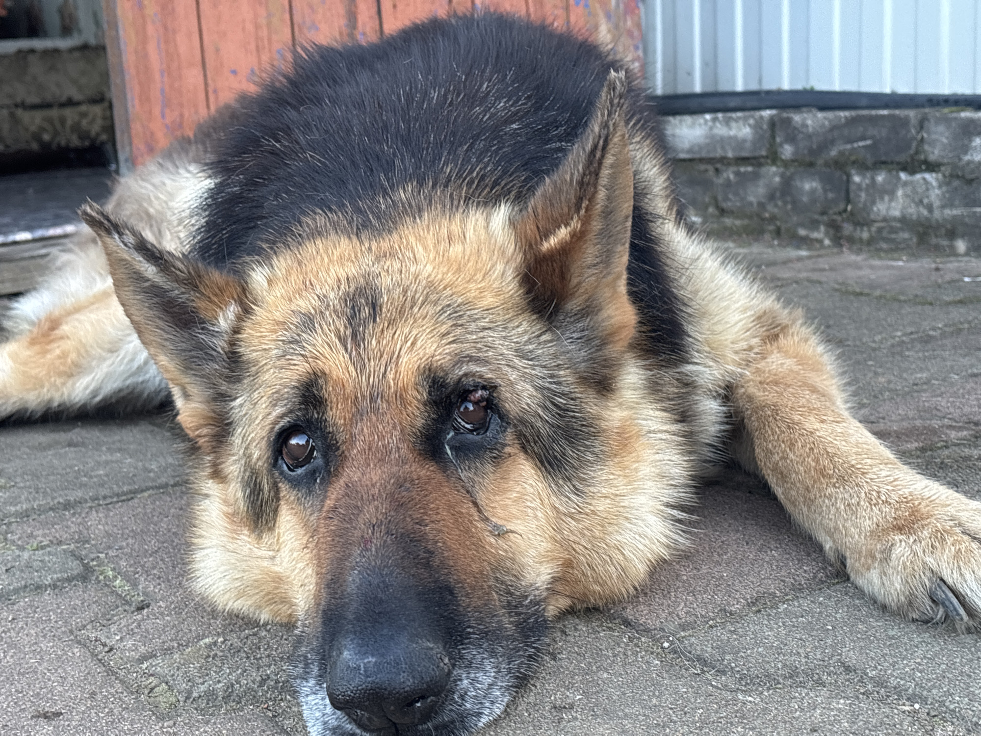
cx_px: 490
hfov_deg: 36.8
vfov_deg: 28.0
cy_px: 368
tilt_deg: -9.2
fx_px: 1474
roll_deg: +5.2
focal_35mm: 52
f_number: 1.6
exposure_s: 1/60
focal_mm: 5.96
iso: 64
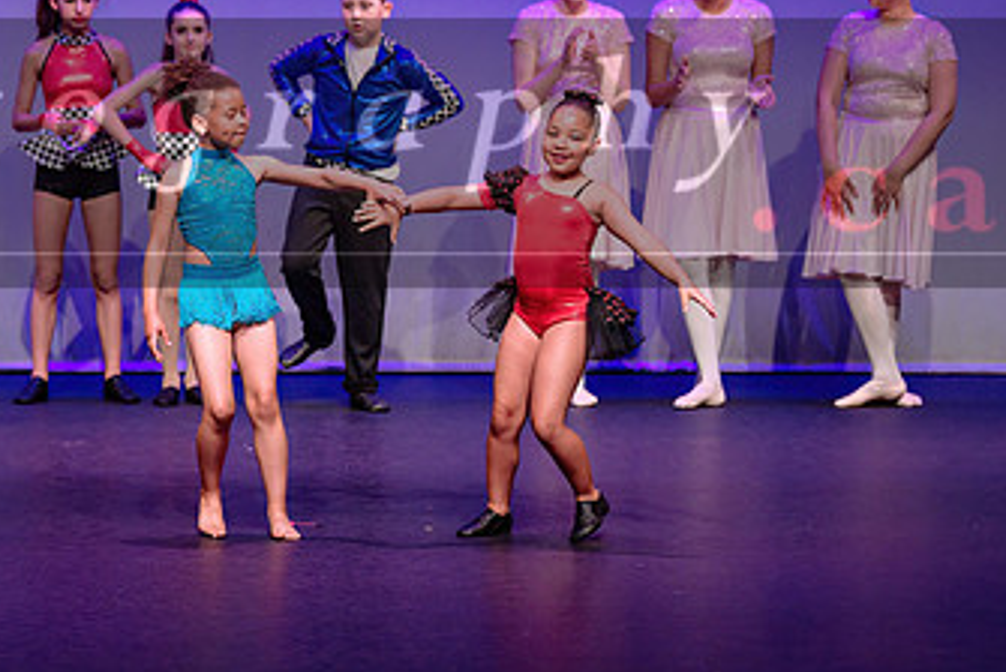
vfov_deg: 6.2
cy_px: 210
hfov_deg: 9.2
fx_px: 6237
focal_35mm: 223
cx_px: 279
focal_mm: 110
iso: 1000
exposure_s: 1/640
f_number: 2.8
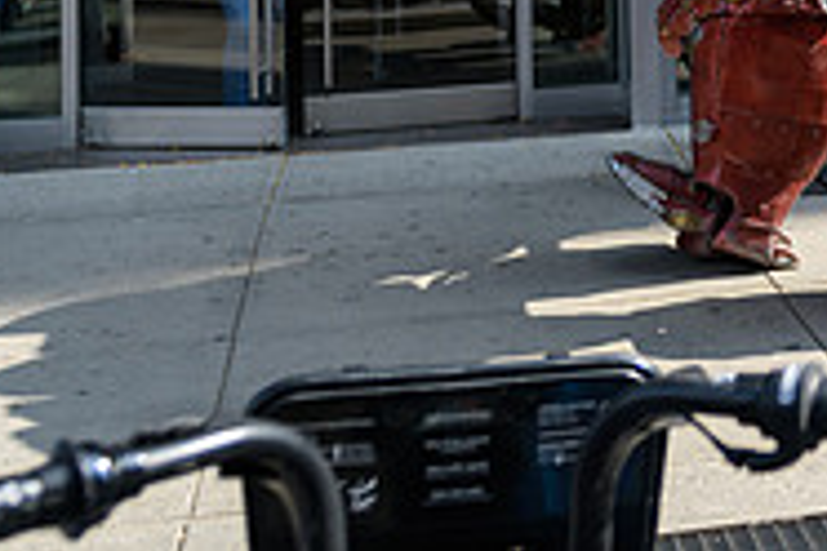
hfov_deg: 25.6
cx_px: 836
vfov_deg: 16.4
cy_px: -304
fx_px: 1723
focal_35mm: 75
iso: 200
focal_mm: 24
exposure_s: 1/1250
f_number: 3.2
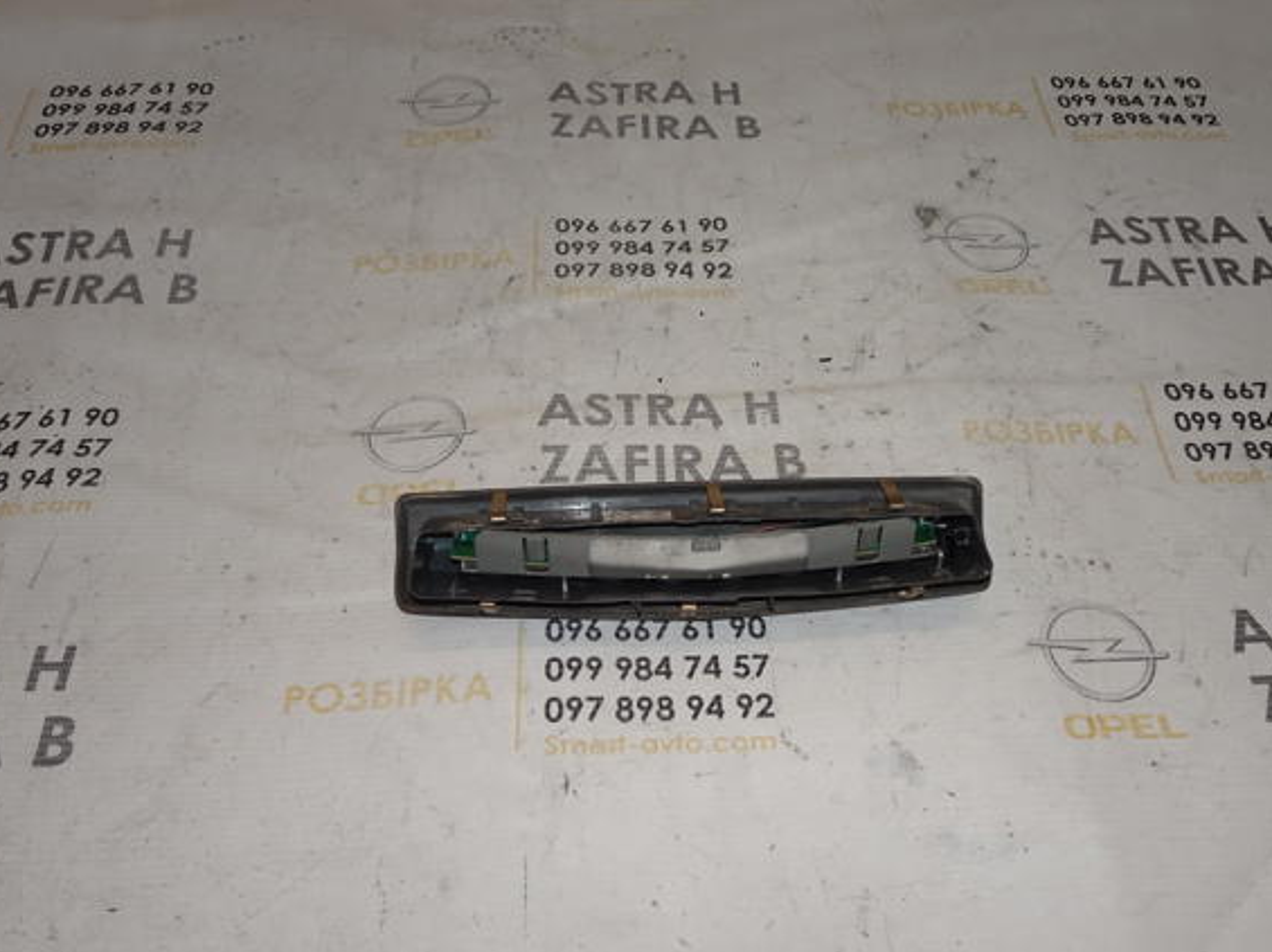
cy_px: 483
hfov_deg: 53.9
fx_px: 1249
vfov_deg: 41.7
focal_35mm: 34
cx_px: 689
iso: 160
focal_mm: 5.09
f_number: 4
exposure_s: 1/30
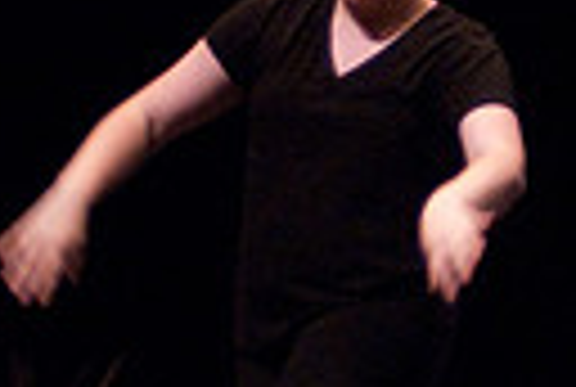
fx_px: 4896
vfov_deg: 4.5
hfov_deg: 6.6
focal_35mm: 305
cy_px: -50
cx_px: 873
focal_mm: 45
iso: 1250
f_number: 2.8
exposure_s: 1/60
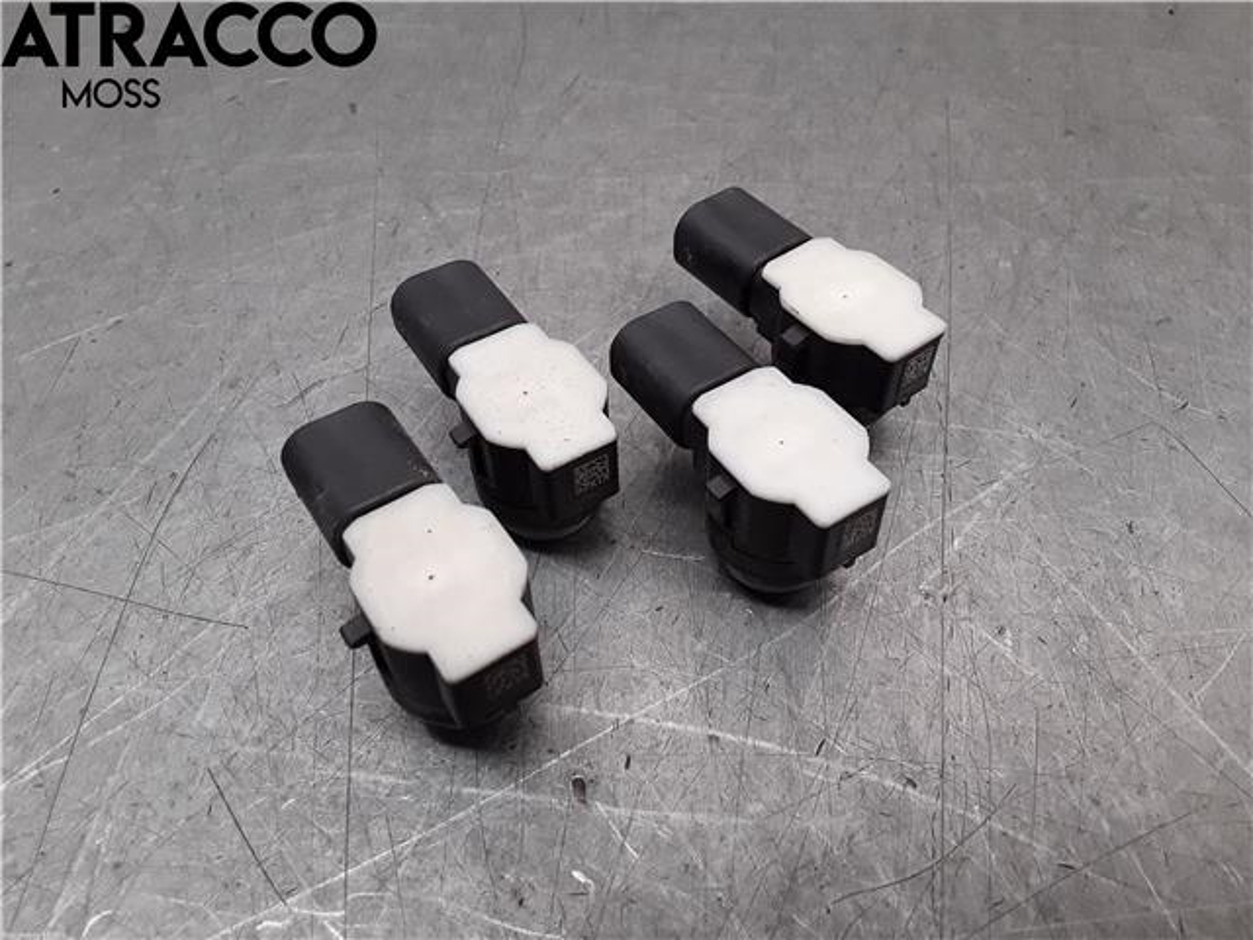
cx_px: 626
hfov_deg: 63.4
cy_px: 470
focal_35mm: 28
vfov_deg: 49.7
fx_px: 1014
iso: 50
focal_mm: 2.91
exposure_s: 1/100
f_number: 1.9
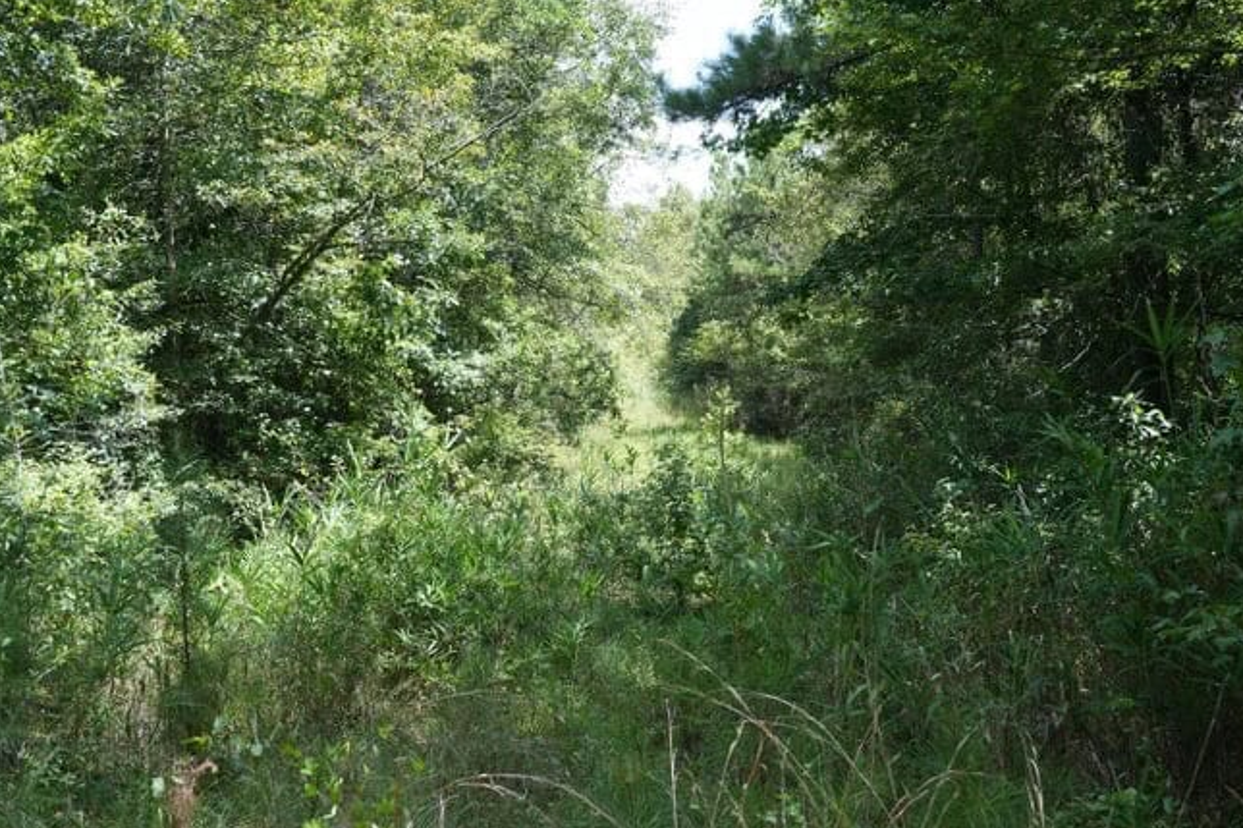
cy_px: 459
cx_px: 625
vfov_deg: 35.0
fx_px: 1312
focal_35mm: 38
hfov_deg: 50.7
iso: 250
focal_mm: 34
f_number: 5.6
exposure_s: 1/200
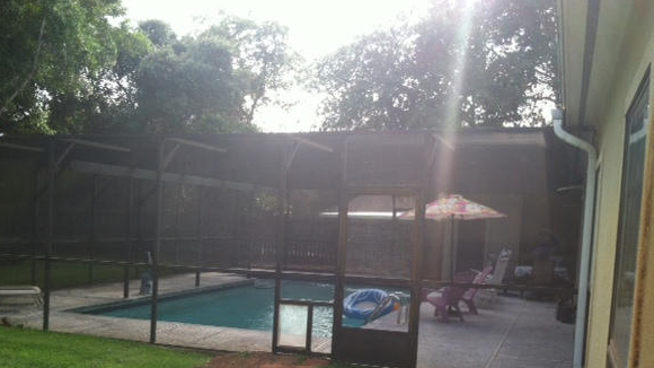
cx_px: 310
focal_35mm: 42
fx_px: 728
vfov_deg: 28.1
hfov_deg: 48.3
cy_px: 260
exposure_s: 1/172
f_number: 2.8
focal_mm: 3.85
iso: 80
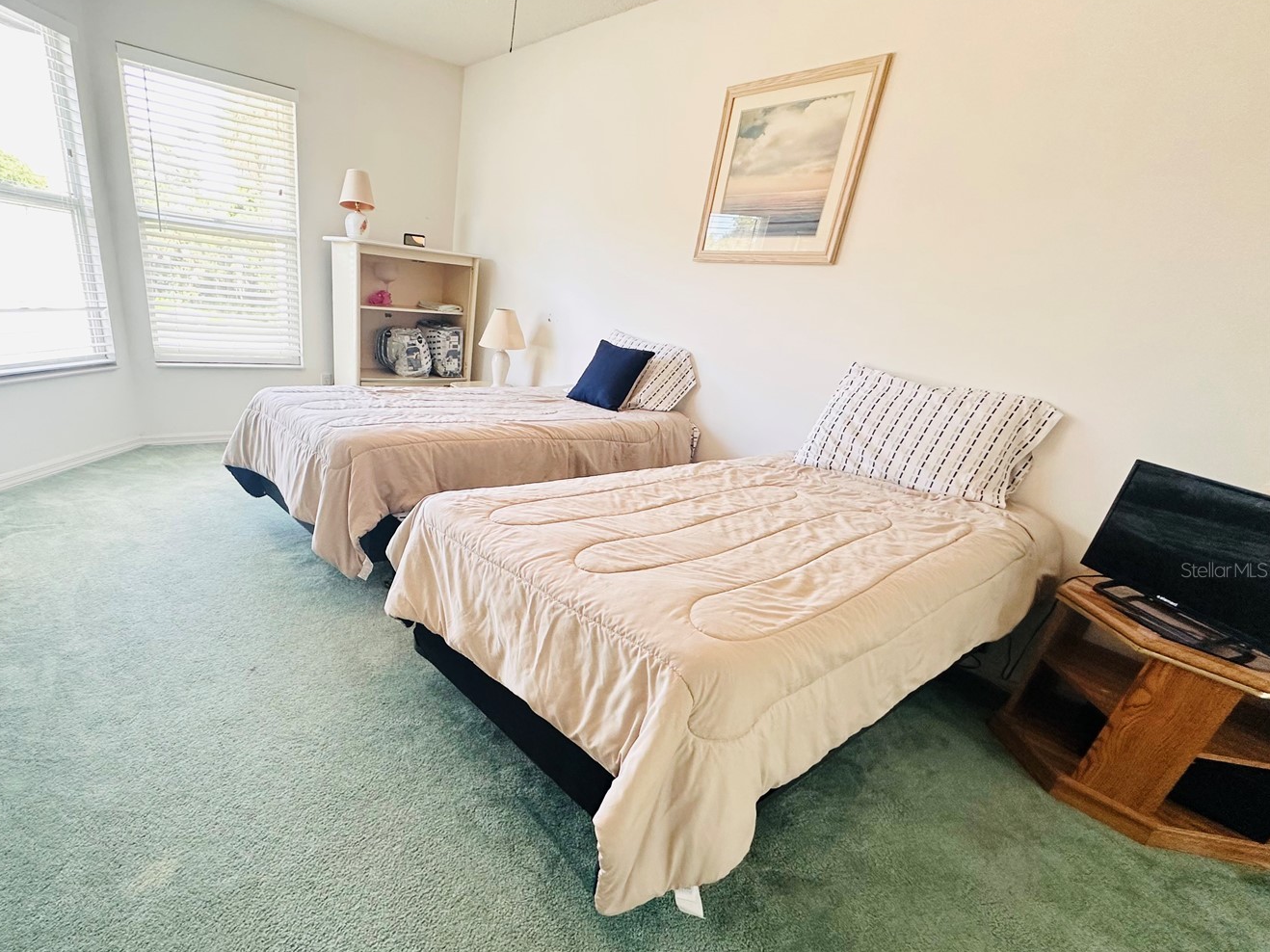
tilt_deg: -24.1
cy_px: 569
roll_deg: -7.3
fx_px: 624
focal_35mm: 17
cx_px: 501
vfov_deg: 73.9
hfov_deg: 89.7
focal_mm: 2.22
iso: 250
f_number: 2.2
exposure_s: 1/120
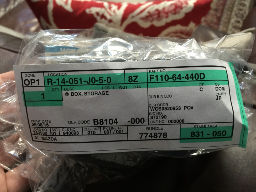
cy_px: 96
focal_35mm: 29
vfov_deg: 48.2
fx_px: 214
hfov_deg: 61.7
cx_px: 128
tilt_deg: -51.1
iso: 64
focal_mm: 4.15
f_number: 2.2
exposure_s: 1/15
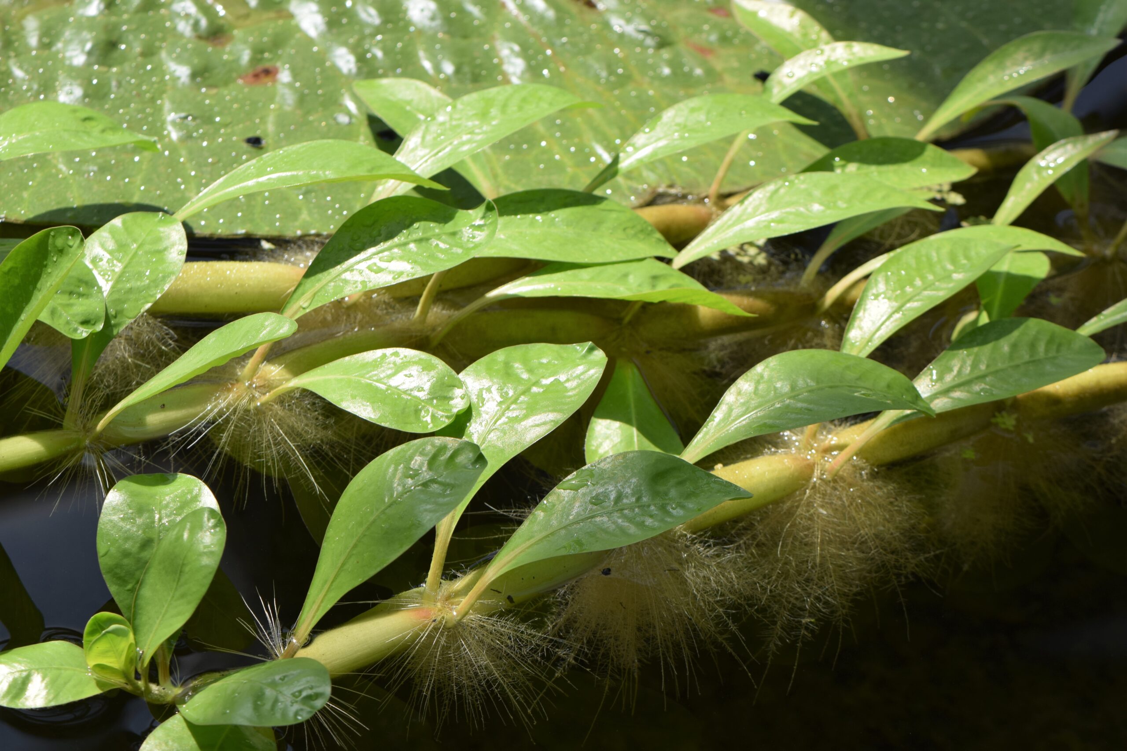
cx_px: 564
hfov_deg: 16.1
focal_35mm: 128
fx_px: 3991
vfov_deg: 10.8
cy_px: 376
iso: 200
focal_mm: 85
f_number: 8
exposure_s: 1/400
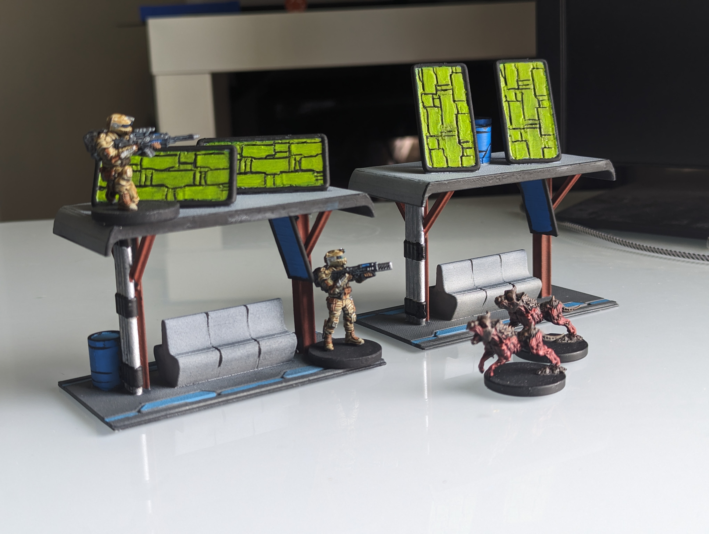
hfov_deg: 39.6
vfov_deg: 30.3
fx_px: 985
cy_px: 267
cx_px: 354
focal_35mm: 48
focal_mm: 6.81
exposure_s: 1/33
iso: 48
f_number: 1.85
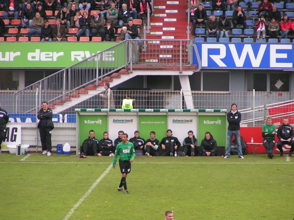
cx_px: 147
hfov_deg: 6.4
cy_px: 110
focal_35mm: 311
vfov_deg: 4.8
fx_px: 2641
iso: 100
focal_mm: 47.6
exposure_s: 1/320
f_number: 3.5
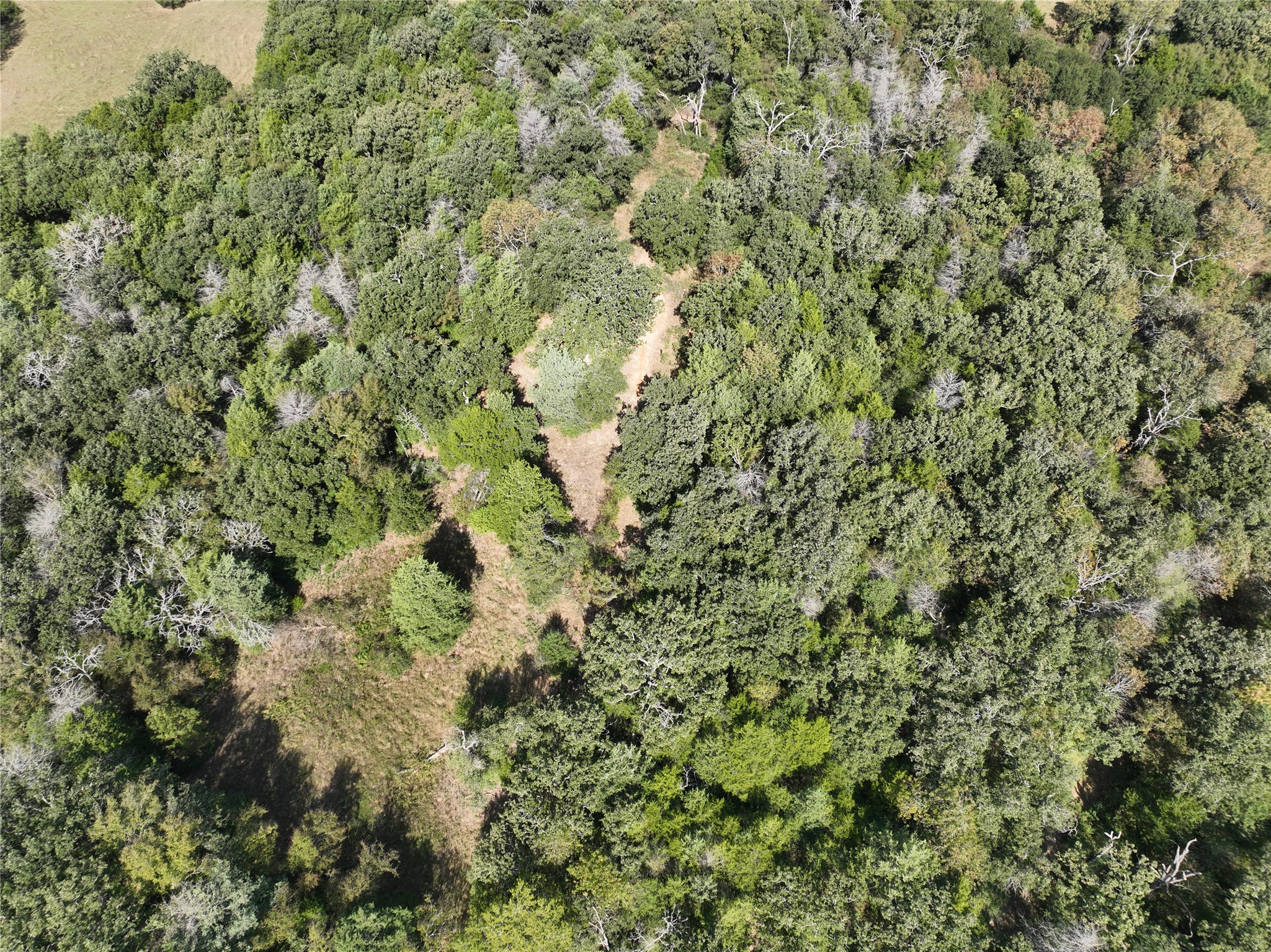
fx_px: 881
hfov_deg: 71.6
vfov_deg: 56.8
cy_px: 476
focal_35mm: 24
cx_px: 636
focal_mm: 12.29
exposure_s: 1/1500
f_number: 2.8
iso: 100
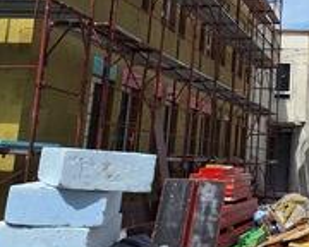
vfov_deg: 26.8
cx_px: 316
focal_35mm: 56
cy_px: 62
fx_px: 512
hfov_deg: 30.9
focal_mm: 5.54
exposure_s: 1/3623
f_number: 1.8
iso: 40
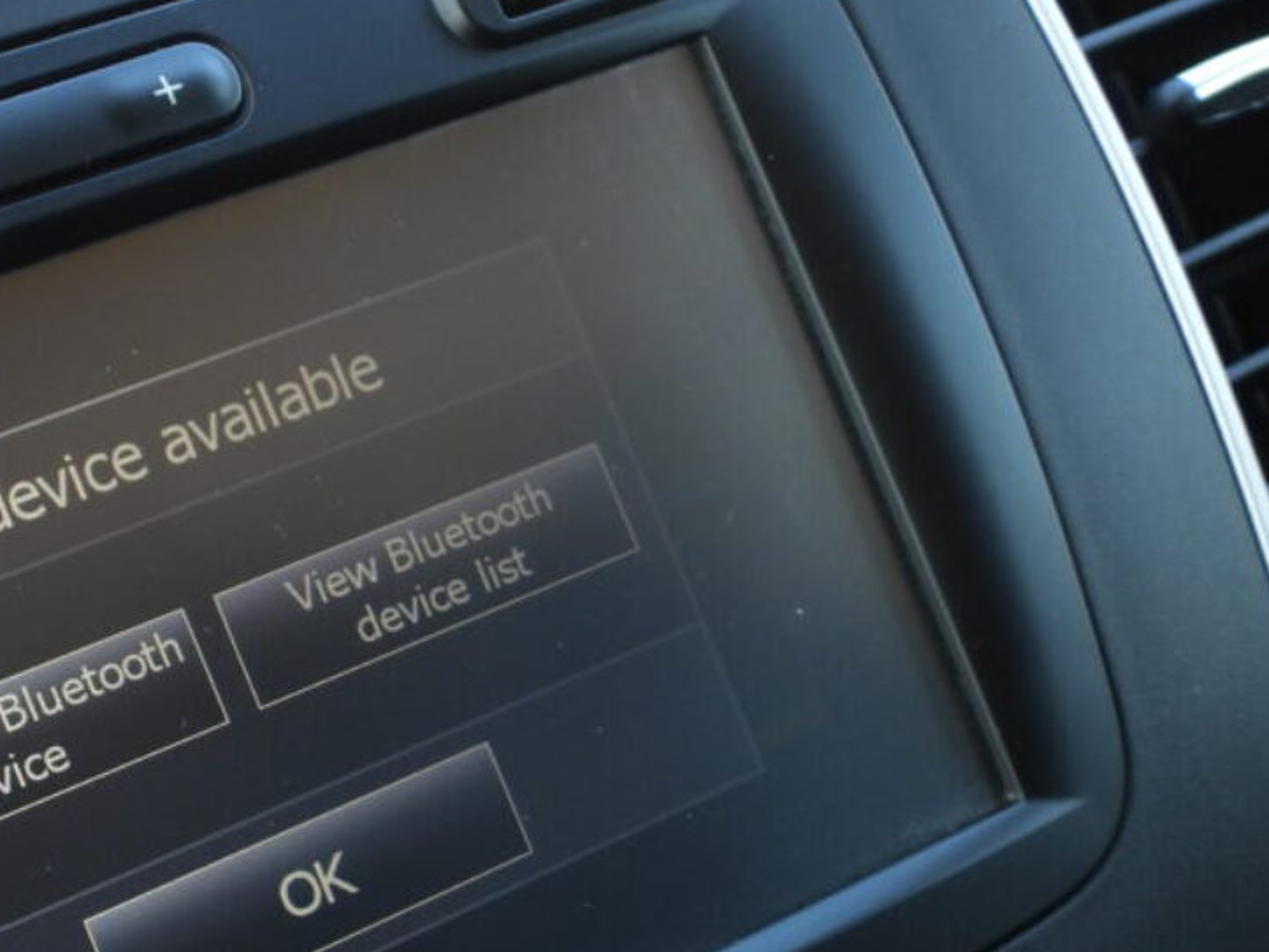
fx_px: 2604
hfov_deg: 26.2
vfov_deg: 20.6
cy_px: 683
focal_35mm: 71
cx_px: 65
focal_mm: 5.8
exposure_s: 1/60
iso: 100
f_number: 3.2
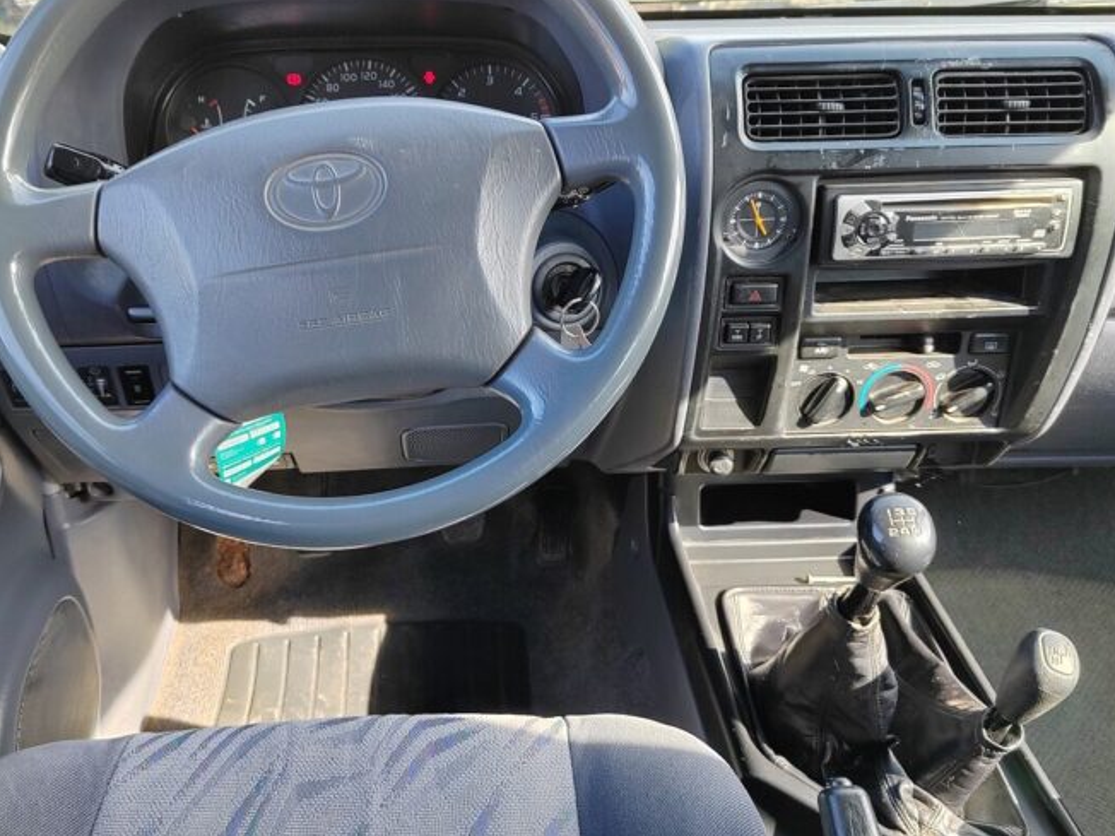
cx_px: 491
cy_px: 373
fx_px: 1063
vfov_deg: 42.9
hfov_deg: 55.2
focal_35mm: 33
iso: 100
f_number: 1.9
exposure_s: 1/110
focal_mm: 5.52
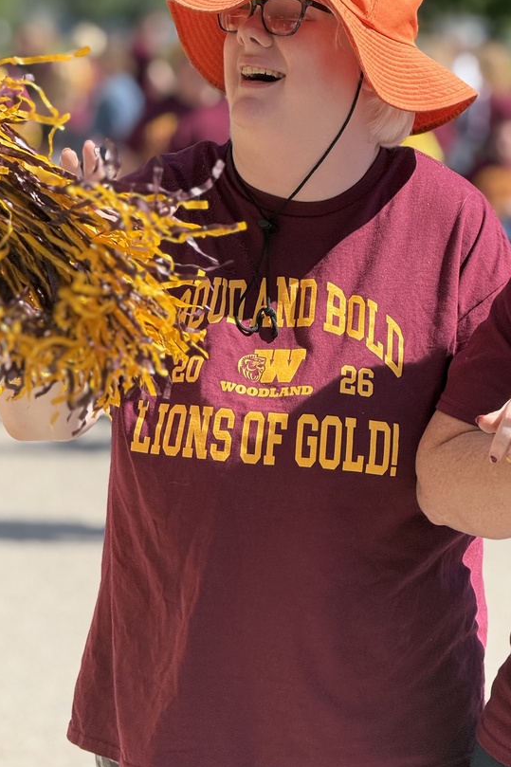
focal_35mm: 158
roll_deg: -0.2
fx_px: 3365
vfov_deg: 13.0
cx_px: 314
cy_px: 361
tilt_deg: -4.8
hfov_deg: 8.7
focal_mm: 15.66
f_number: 2.8
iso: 64
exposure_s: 1/963
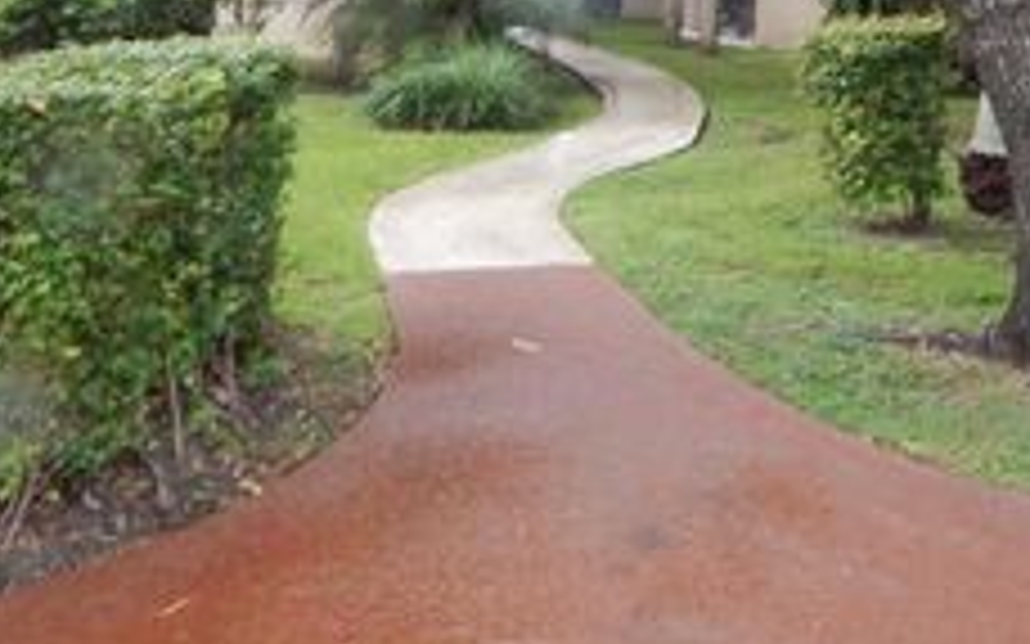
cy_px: -119
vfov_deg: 23.3
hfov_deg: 39.6
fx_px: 1431
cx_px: 522
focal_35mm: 51
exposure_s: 1/125
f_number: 3
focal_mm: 4
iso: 125
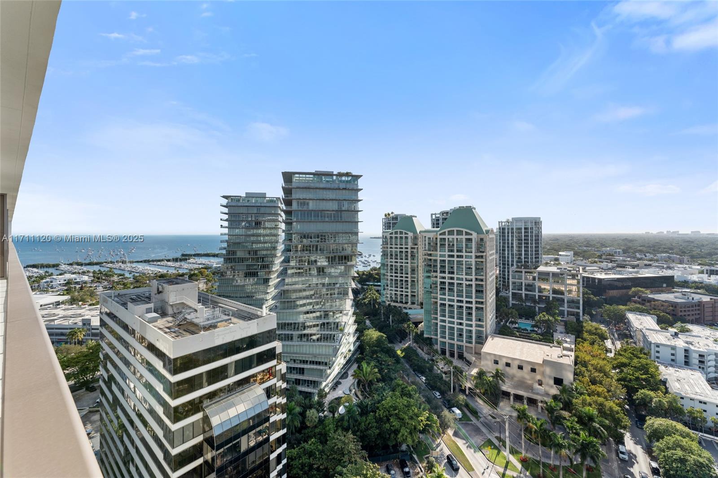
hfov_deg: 104.3
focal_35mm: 14
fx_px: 279
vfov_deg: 81.2
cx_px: 359
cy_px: 239
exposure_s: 1/80
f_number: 9
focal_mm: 14
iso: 100
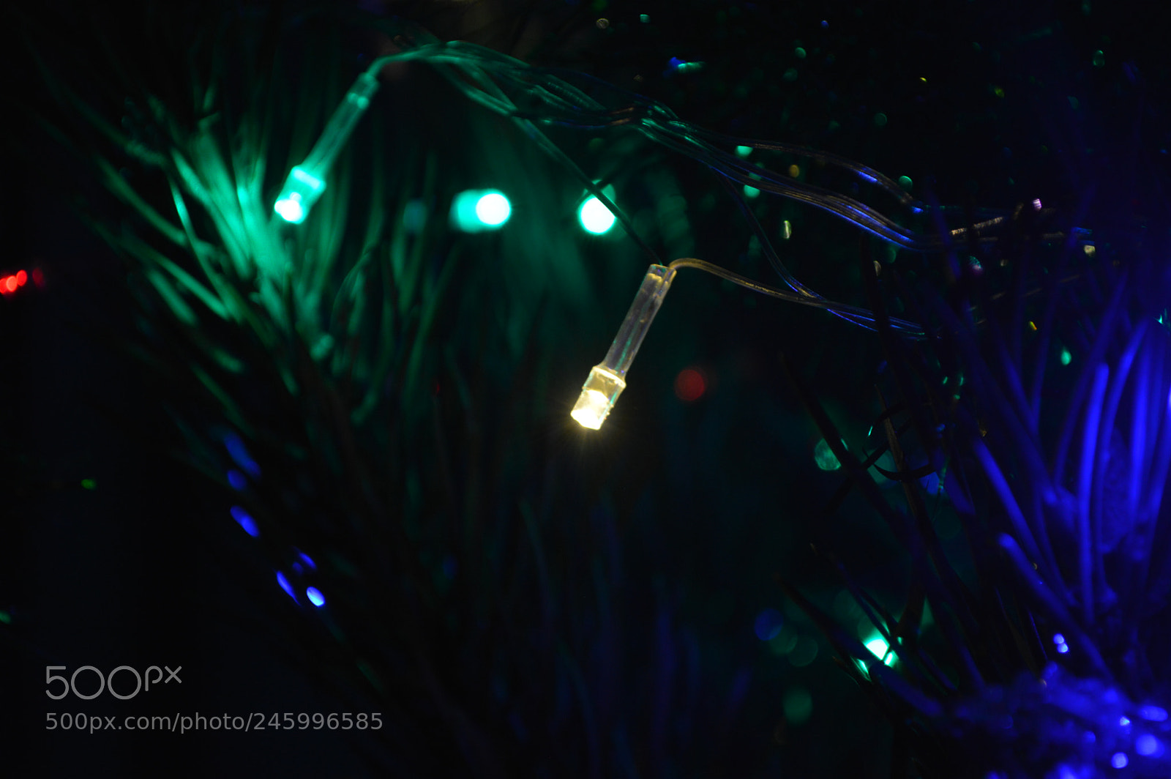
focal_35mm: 75
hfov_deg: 27.0
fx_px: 2438
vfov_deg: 18.2
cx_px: 586
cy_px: 390
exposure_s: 1/25
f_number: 5.6
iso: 400
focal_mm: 50
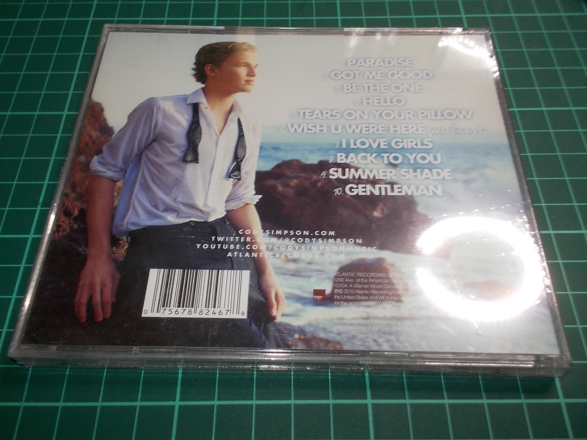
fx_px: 492
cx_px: 294
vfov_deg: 48.2
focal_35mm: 29
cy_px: 220
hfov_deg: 61.7
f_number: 3.3
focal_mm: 4.1
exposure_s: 1/30
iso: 80
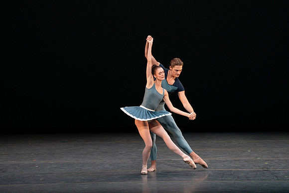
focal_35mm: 309
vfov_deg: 4.5
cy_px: 96
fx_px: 2481
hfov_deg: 6.7
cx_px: 144
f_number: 8
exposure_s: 1/400
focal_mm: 309
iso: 5000
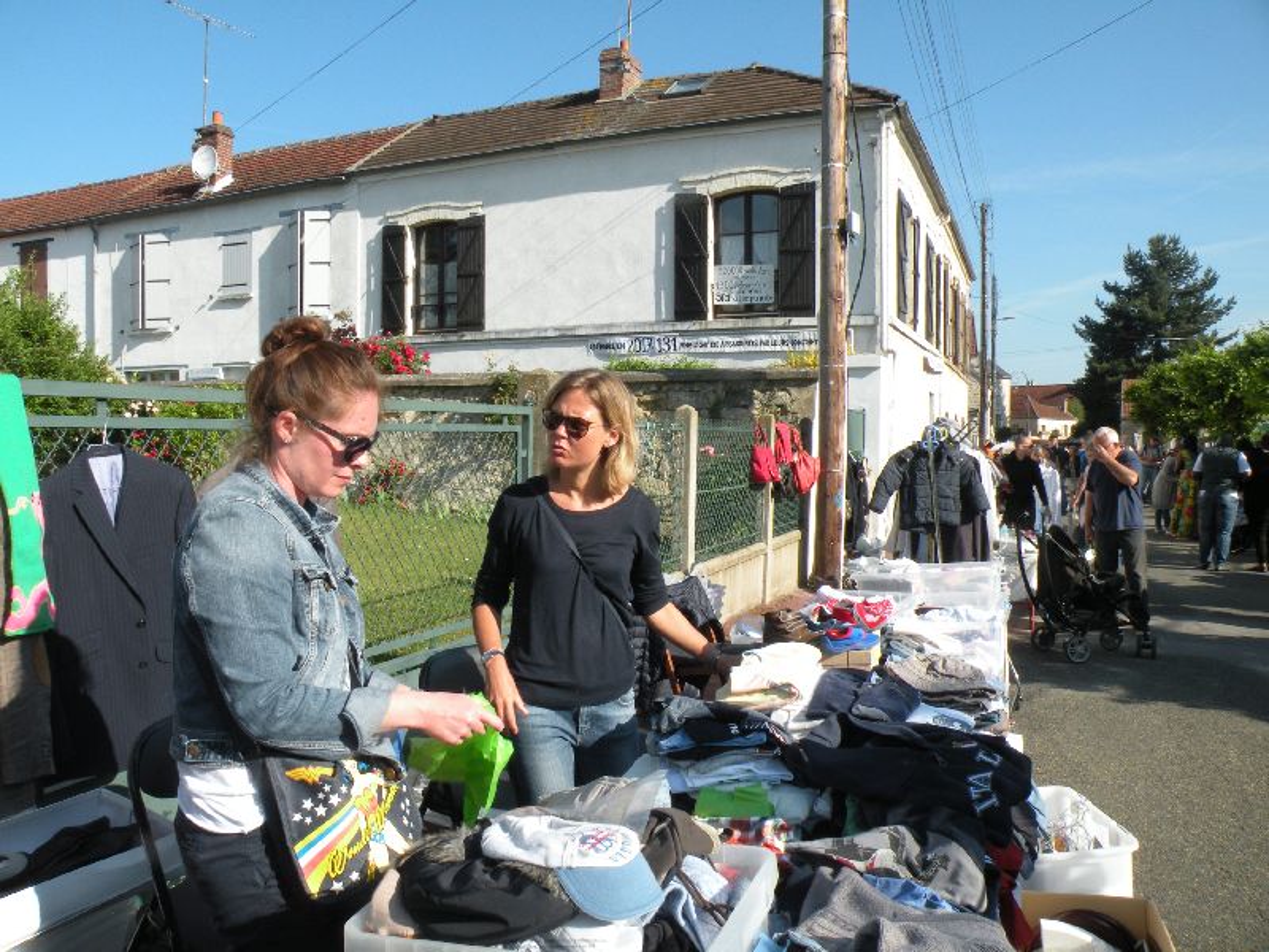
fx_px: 990
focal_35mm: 27
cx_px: 634
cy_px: 476
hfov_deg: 65.3
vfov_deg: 51.4
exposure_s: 1/125
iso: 100
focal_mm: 4.7
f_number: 8
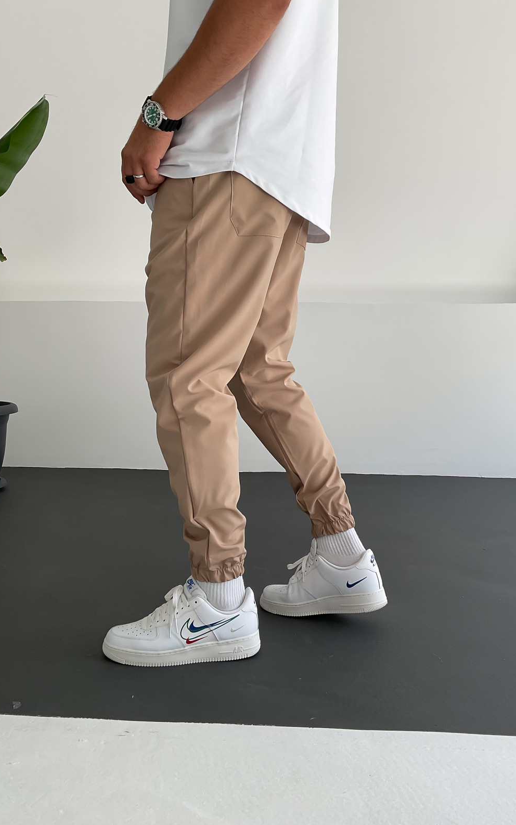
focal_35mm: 31
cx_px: 264
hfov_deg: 40.6
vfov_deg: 61.2
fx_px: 697
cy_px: 412
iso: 16
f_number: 1.8
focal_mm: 3
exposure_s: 1/180
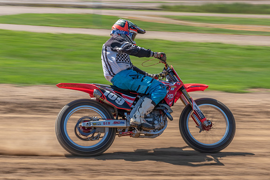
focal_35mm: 84
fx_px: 631
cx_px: 137
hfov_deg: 24.2
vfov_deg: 16.2
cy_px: 103
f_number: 8
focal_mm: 70
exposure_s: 1/160
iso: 100
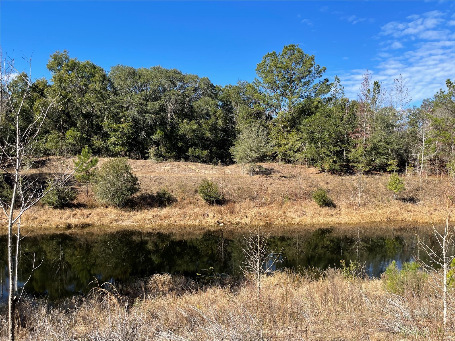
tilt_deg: -2.7
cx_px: 228
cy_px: 170
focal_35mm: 25
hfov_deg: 69.4
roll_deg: -1.5
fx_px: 329
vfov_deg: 54.9
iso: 32
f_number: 1.6
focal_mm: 5.1
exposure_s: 1/1689
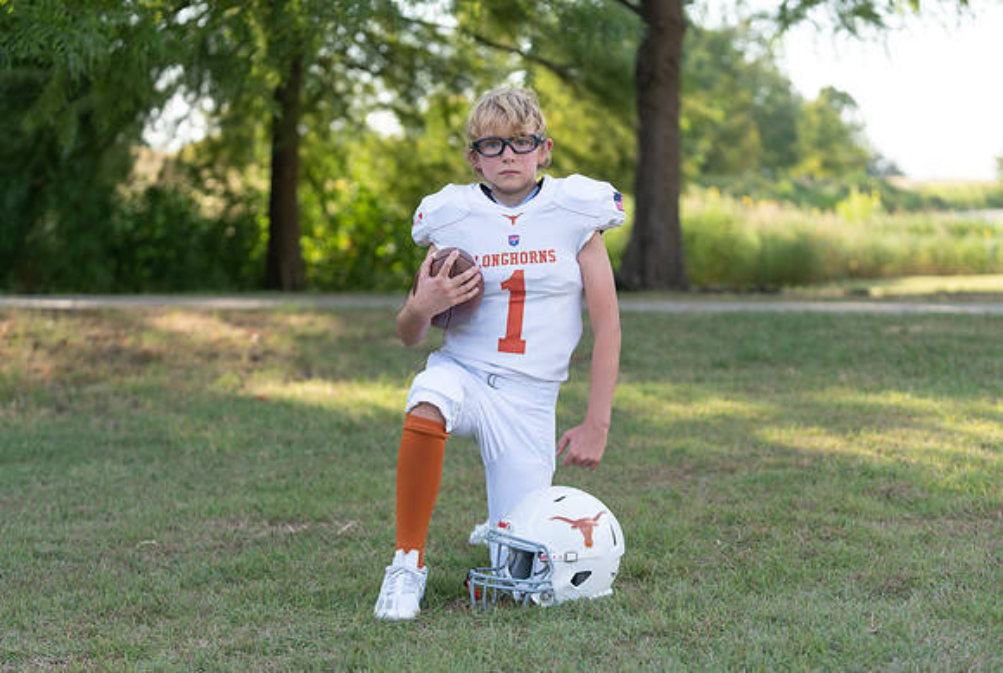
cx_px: 521
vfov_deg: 18.0
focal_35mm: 76
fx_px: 2126
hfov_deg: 26.5
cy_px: 343
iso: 100
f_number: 2.8
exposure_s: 1/400
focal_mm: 70
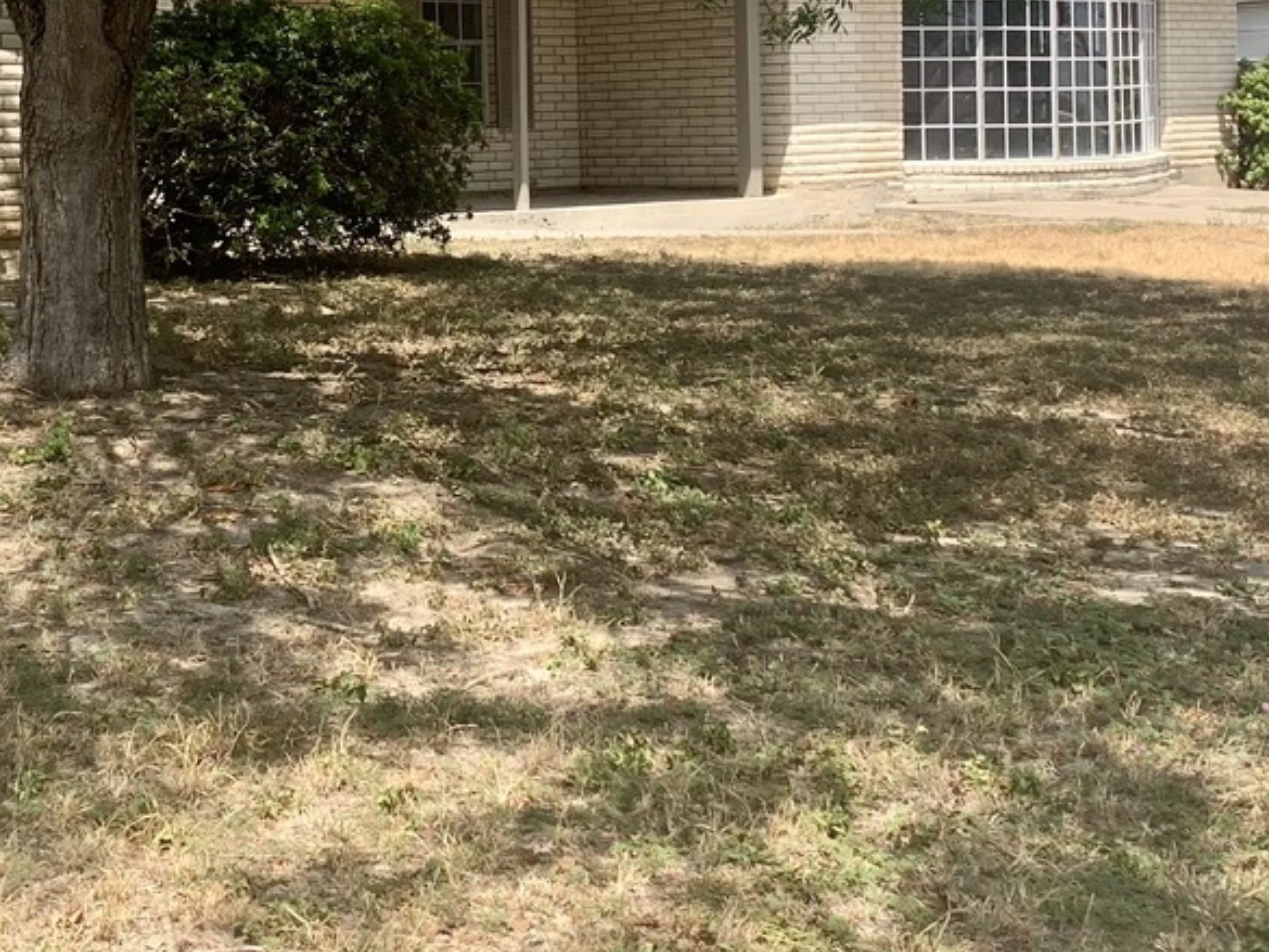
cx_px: 430
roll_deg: +1.8
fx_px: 2347
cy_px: 143
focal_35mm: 64
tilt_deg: -3.0
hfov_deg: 30.1
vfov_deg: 22.5
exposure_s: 1/1088
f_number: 1.8
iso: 25
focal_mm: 4.25
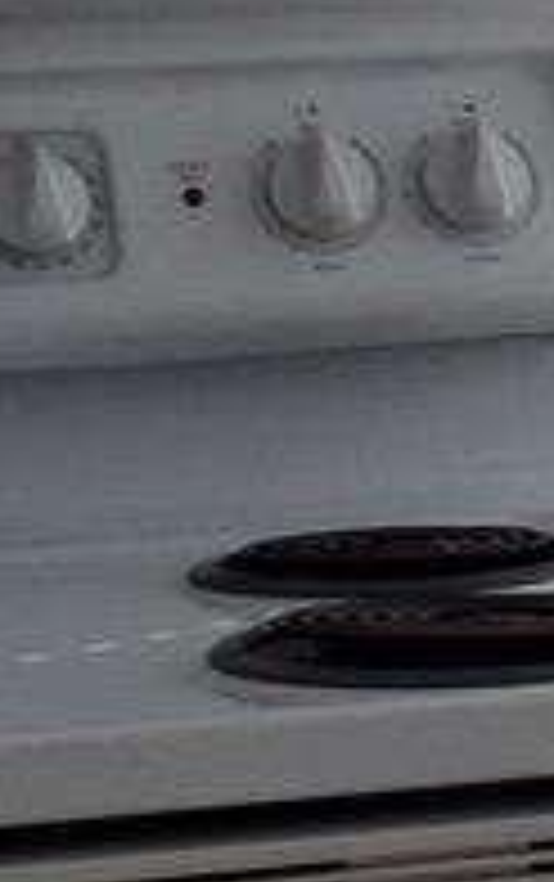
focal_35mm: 287
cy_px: 317
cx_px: 3094
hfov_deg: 3.9
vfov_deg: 7.3
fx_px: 6913
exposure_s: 1/250
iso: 360
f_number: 8
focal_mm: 18
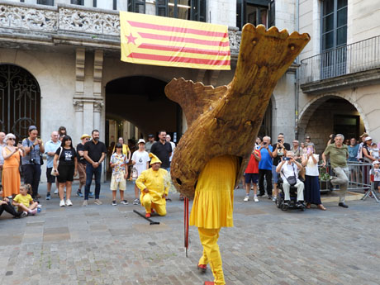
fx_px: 329
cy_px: 142
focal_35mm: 30
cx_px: 190
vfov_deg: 46.8
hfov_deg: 60.0
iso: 100
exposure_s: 1/60
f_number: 3.2
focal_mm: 5.4
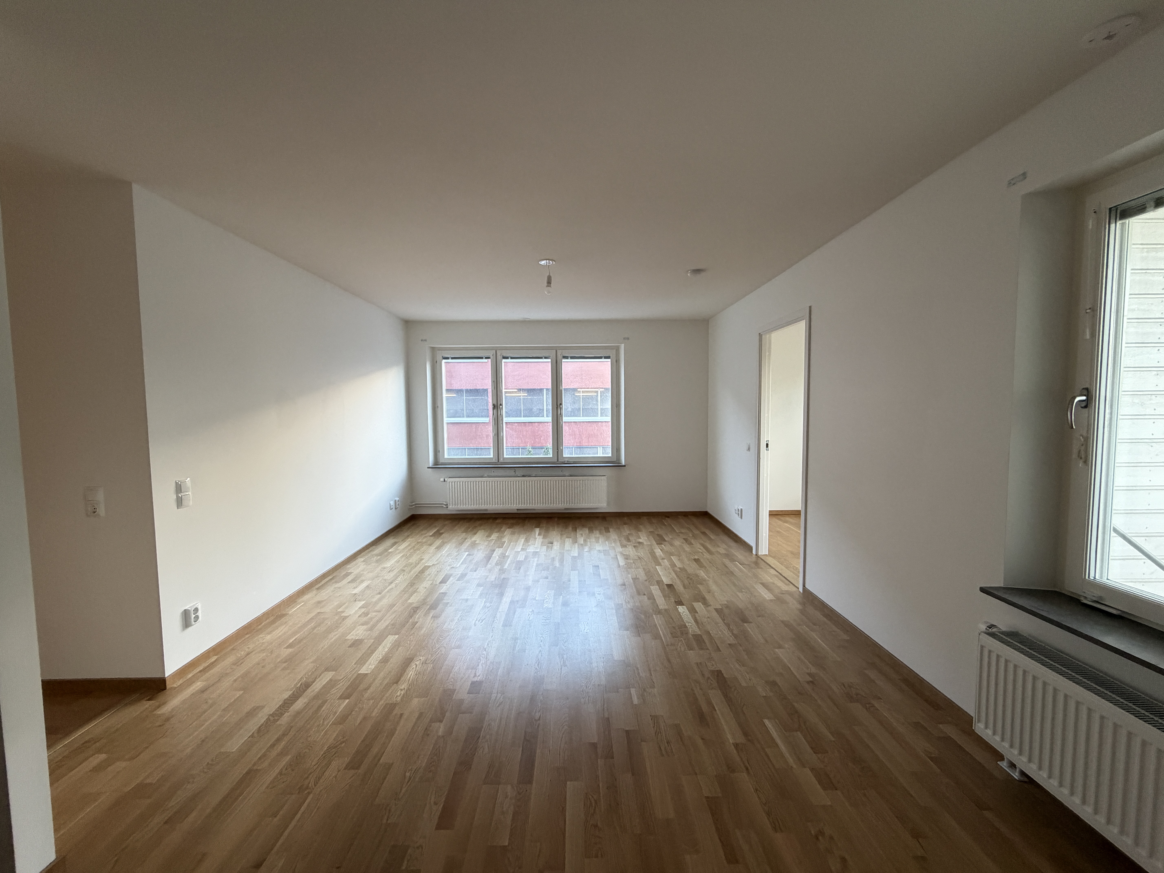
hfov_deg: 102.1
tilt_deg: -4.1
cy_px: 436
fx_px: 471
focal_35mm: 14
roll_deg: +0.4
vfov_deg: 85.7
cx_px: 582
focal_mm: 2.22
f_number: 2.2
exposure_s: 1/104
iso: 320
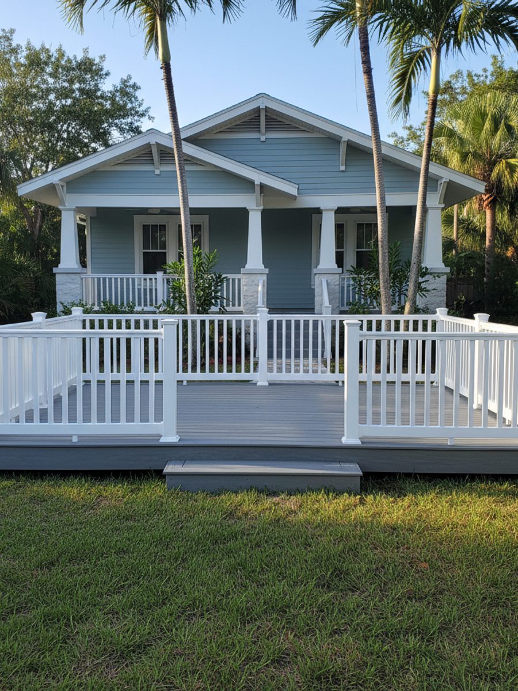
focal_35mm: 26
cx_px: 259
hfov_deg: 53.1
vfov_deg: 67.3
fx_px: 519
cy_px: 346
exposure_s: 1/626
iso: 967
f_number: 1.6
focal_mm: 5.7
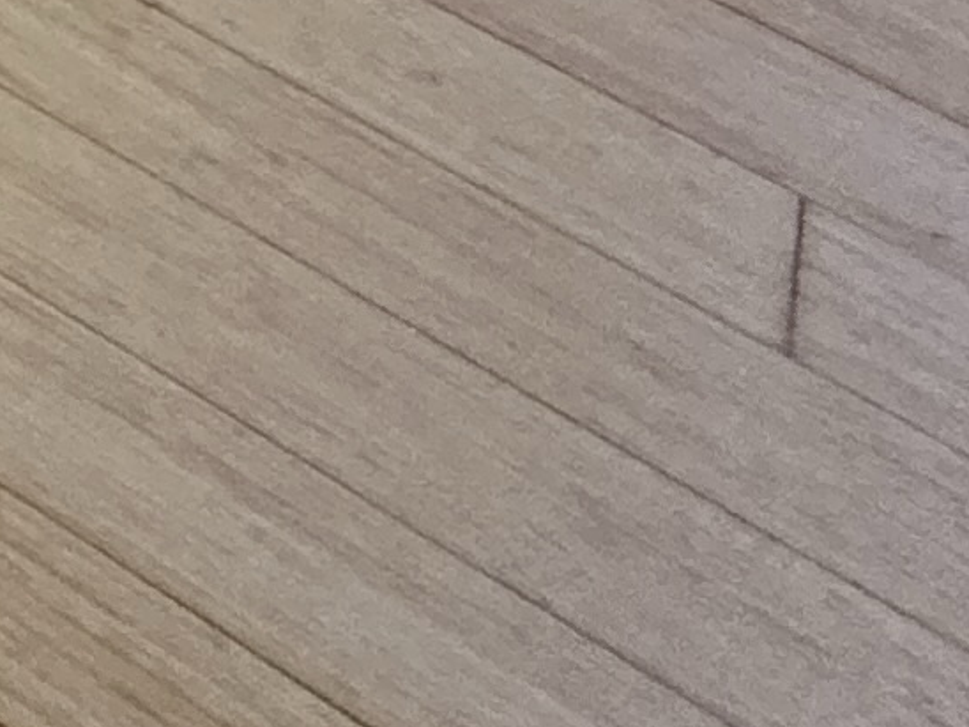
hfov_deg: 14.1
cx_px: -1250
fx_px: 2883
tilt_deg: -17.2
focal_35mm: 103
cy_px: -1822
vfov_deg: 9.2
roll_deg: -1.0
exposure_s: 1/60
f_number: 2.2
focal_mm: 2.22
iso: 400
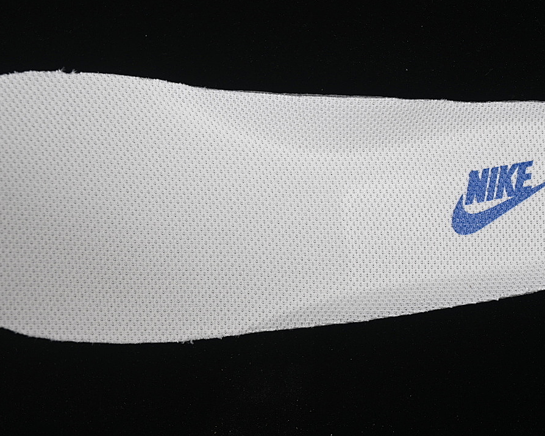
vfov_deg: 18.1
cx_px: 276
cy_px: 217
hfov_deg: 22.5
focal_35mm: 85
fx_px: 1371
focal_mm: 50
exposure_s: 1/80
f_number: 7.1
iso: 160
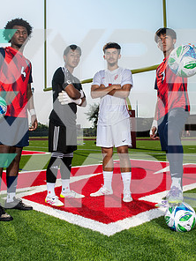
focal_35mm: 38
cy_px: 119
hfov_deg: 37.7
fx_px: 287
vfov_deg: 48.9
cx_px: 96
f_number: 6.3
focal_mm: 26
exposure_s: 1/400
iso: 100
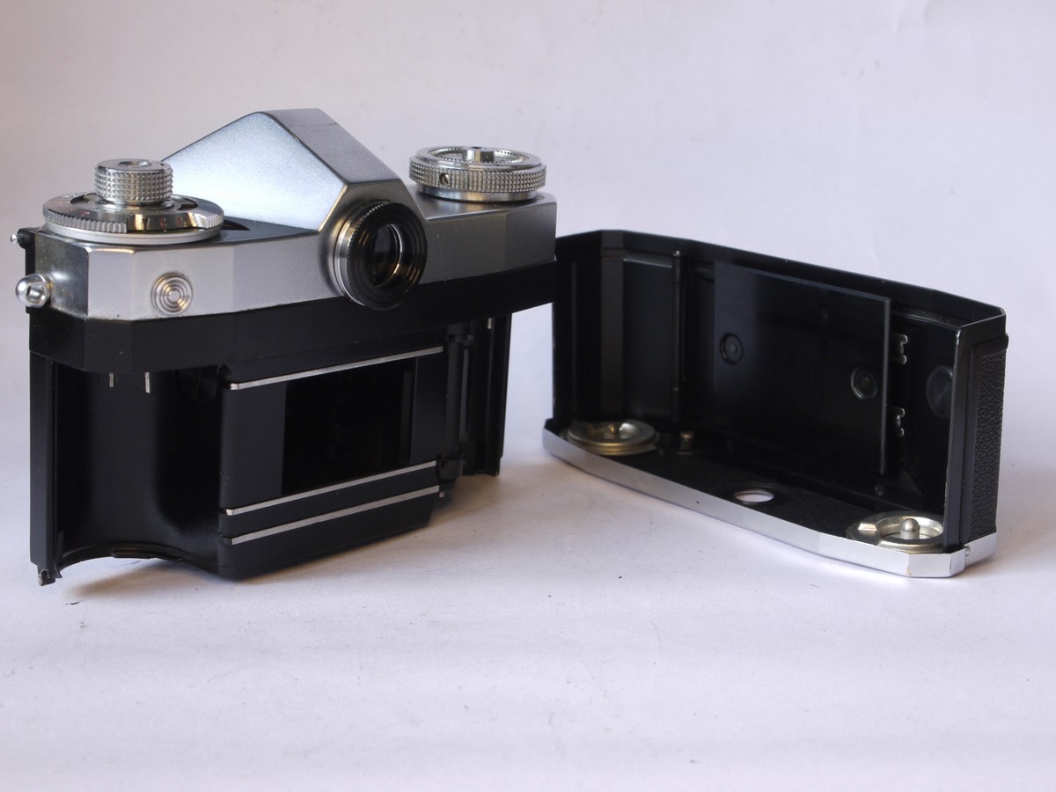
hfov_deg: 30.3
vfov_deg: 22.9
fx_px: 1952
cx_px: 528
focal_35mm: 64
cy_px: 396
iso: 400
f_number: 10
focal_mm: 32
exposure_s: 1/10
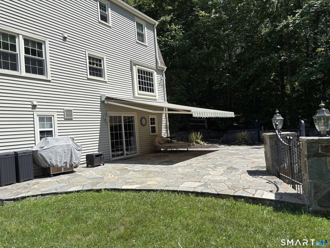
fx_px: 248
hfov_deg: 67.3
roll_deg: +4.6
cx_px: 165
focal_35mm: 26
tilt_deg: +0.8
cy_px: 124
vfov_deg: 53.1
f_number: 1.6
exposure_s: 1/3311
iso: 50
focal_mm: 5.96
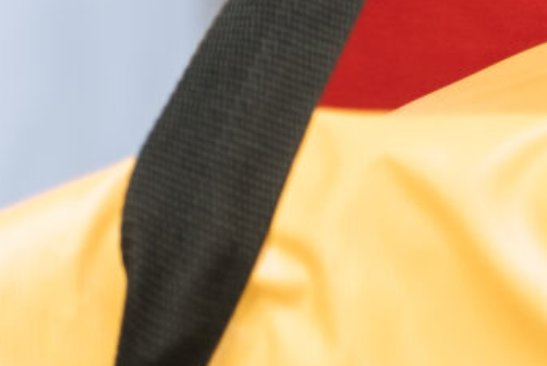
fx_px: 11542
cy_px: -255
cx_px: 2024
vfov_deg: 1.8
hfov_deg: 2.7
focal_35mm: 759
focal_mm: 102
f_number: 3.5
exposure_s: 1/200
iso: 125
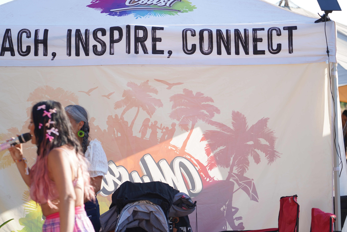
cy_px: 116
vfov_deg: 13.0
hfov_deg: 19.5
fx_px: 1012
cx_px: 174
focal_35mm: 105
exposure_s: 1/200
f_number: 4
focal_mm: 105
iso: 100
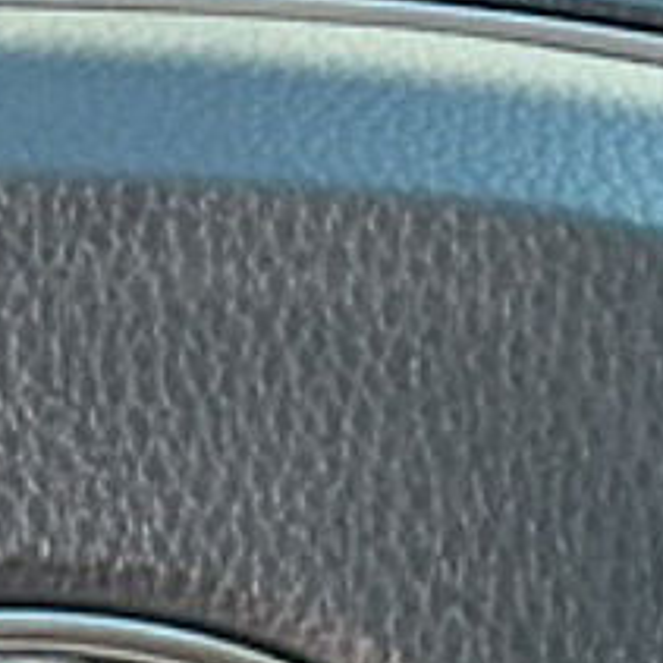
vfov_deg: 8.6
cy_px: -148
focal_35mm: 201
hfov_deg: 8.6
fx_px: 4355
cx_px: -47
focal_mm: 3
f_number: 1.8
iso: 40
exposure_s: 1/120
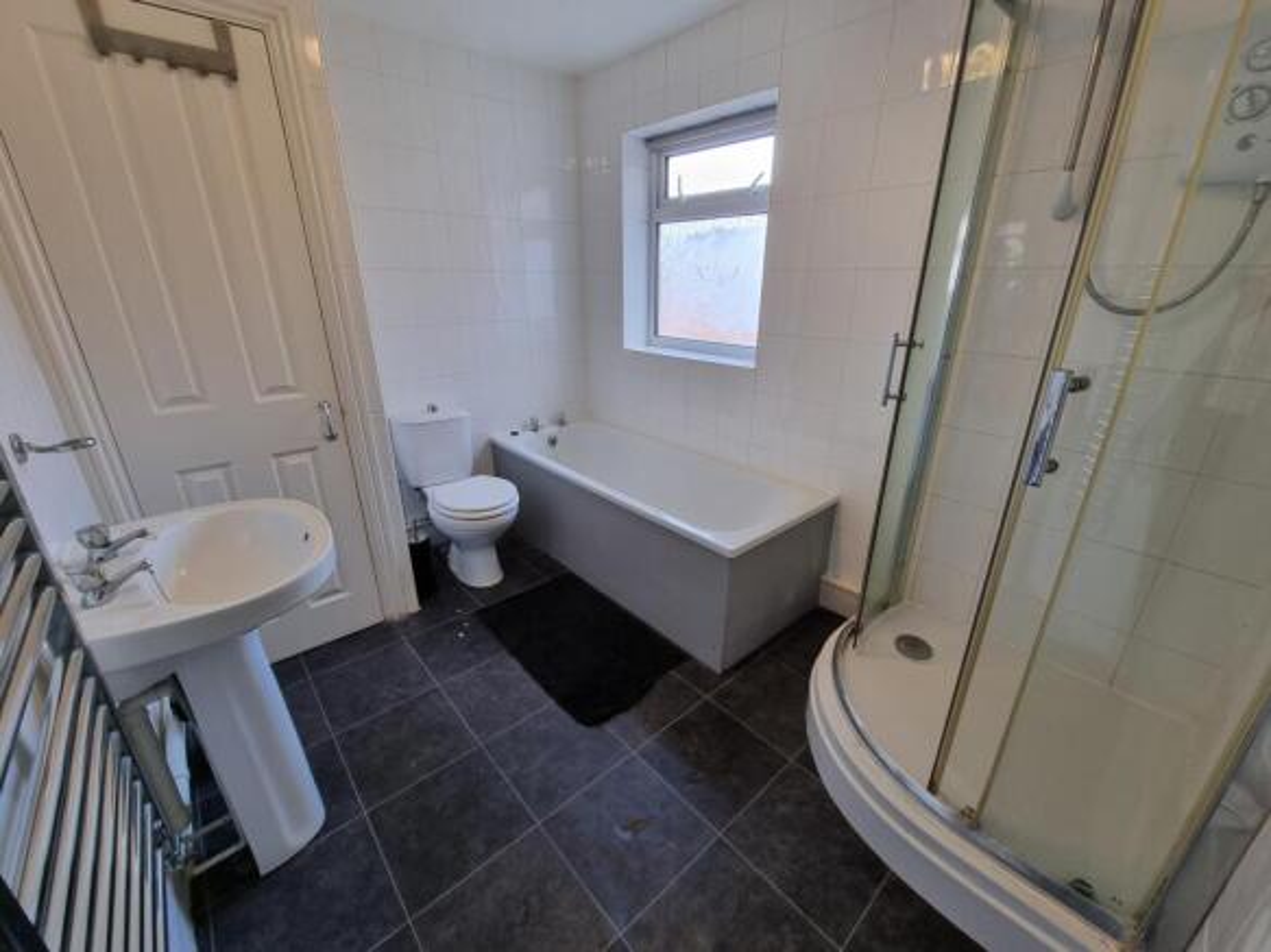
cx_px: 636
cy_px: 476
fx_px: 477
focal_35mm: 13
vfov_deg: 89.9
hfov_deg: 106.2
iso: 100
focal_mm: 2.2
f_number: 2.2
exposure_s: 1/50
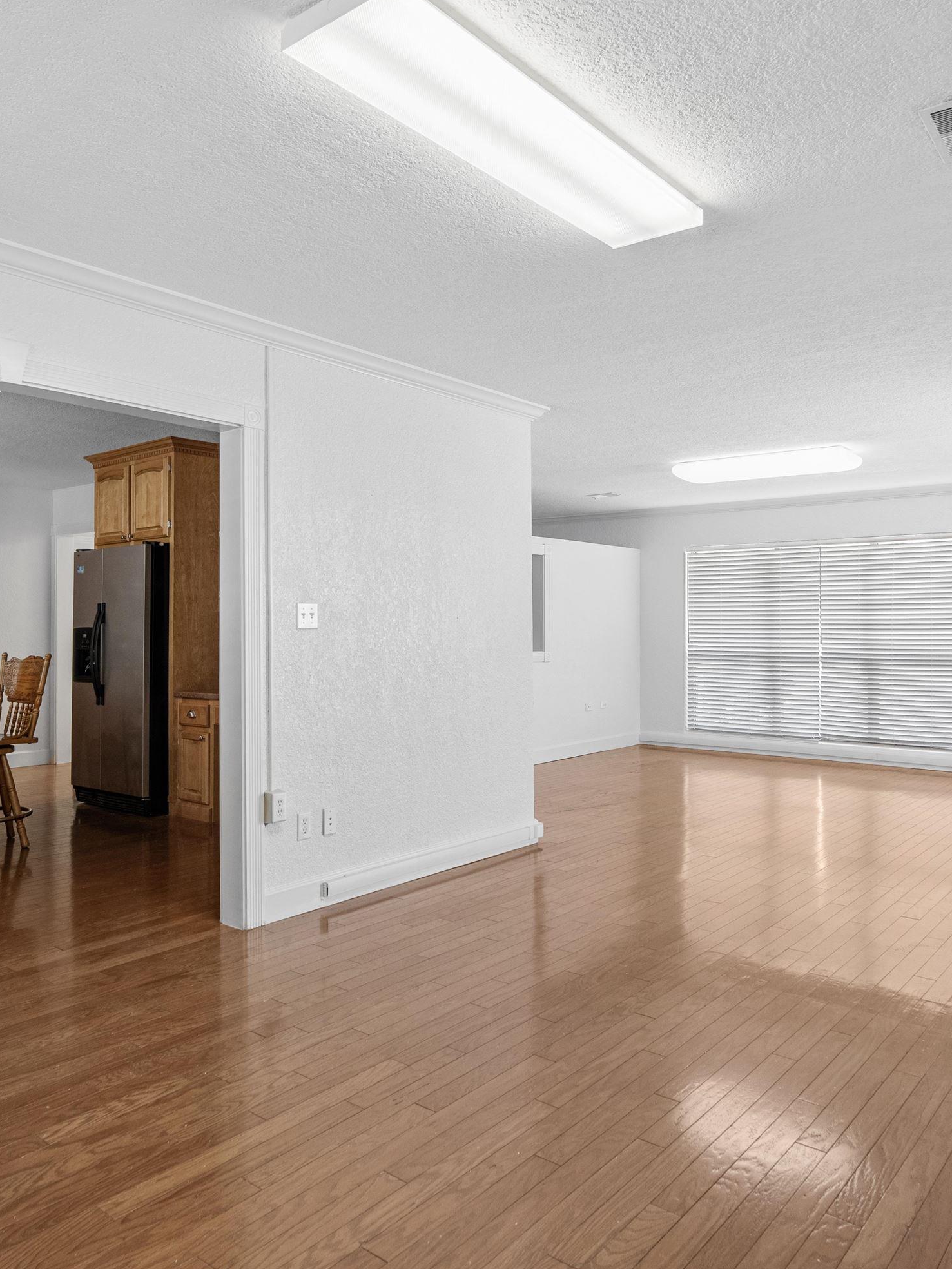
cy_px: 610
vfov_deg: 71.6
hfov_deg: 56.6
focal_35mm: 24
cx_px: 543
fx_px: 880
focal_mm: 16
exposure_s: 1/15
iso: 1250
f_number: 6.3
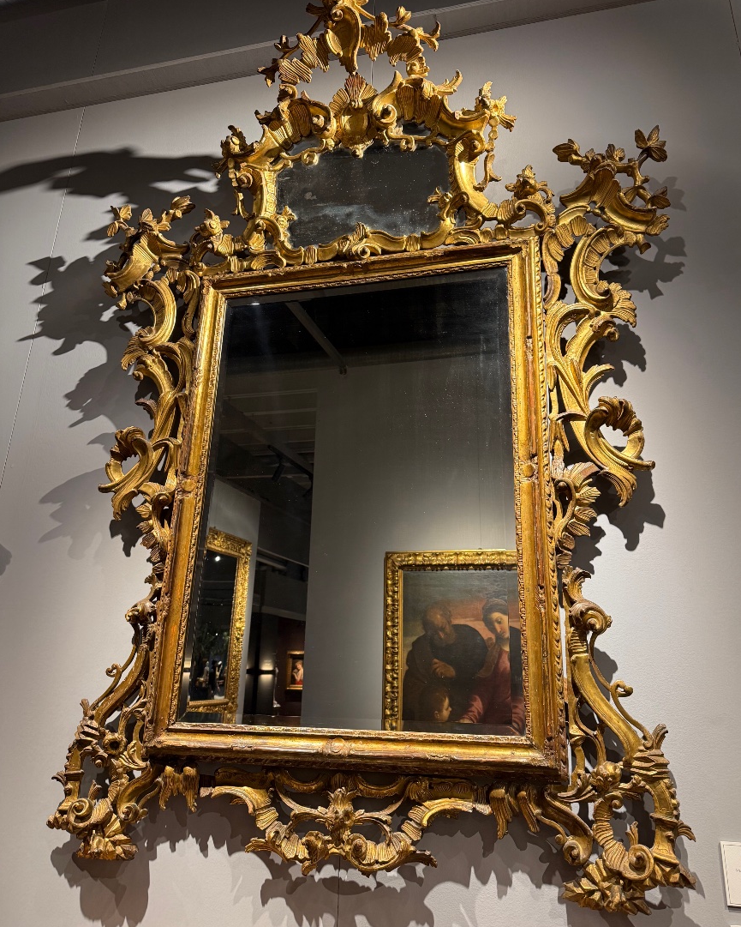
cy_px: 427
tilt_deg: +21.0
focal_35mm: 26
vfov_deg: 65.9
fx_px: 713
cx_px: 384
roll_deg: -2.0
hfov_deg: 54.9
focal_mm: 6.76
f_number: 1.78
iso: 200
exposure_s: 1/100
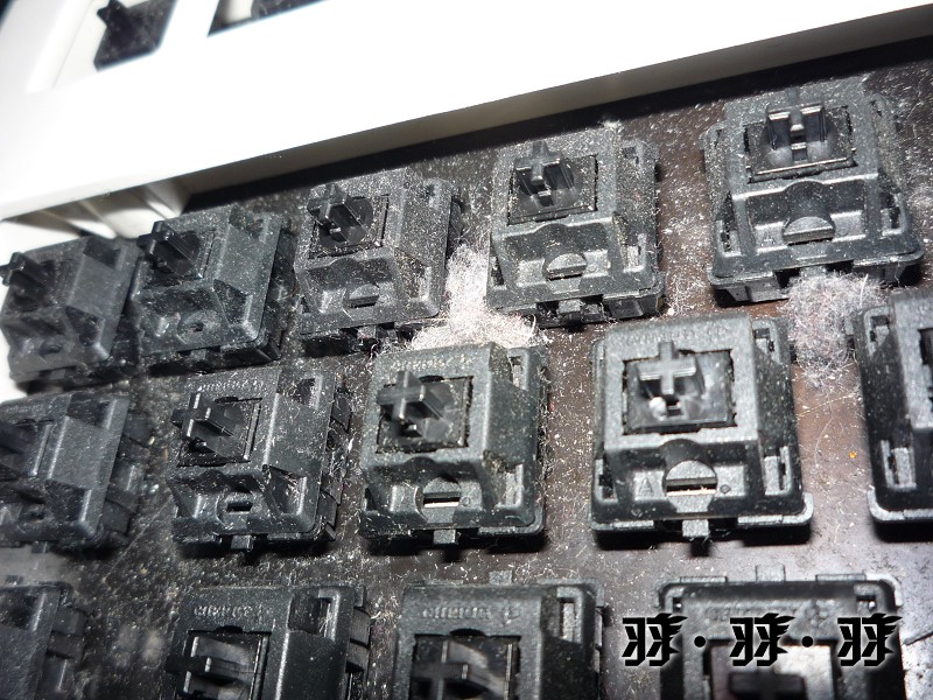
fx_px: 862
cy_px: 350
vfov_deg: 44.2
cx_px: 466
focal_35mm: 32
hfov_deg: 56.8
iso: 100
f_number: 4
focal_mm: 5.2
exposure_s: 1/30
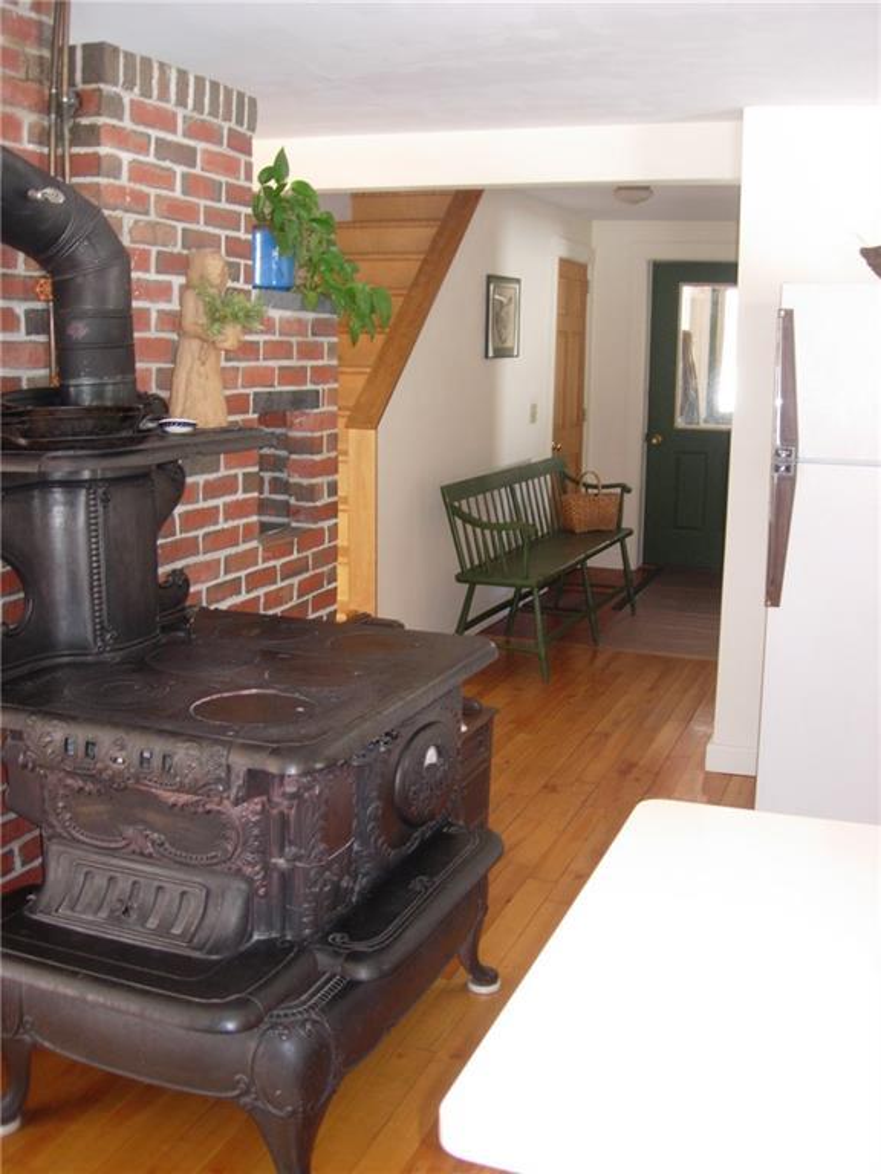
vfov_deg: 49.0
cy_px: 587
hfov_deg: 37.7
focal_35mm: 38
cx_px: 440
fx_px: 1290
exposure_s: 1/32
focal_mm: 7.8
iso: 79
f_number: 2.8
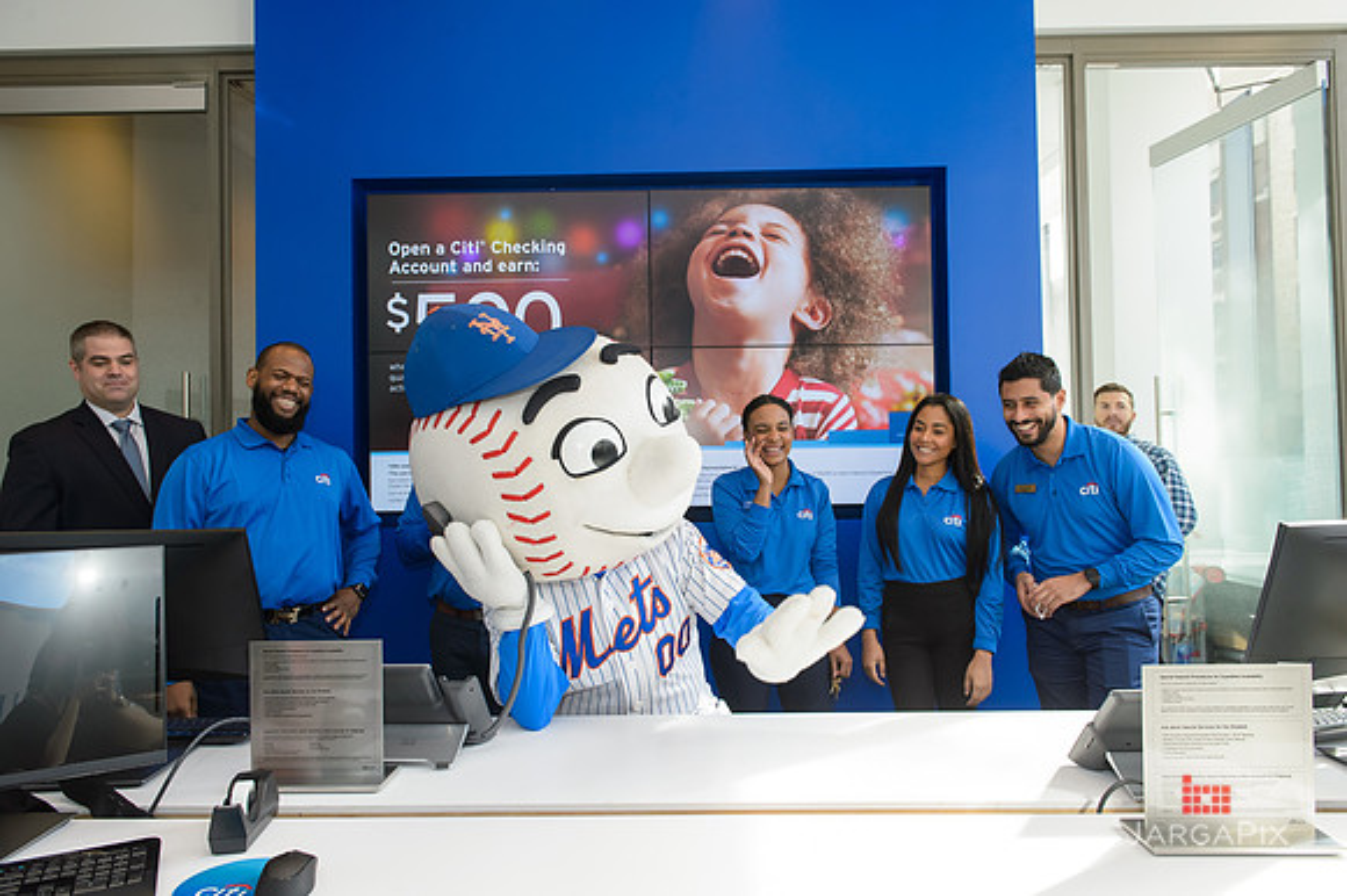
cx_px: 674
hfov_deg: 73.8
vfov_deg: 53.1
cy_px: 448
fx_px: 897
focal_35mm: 24
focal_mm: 24
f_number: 6.3
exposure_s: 1/200
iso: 1000
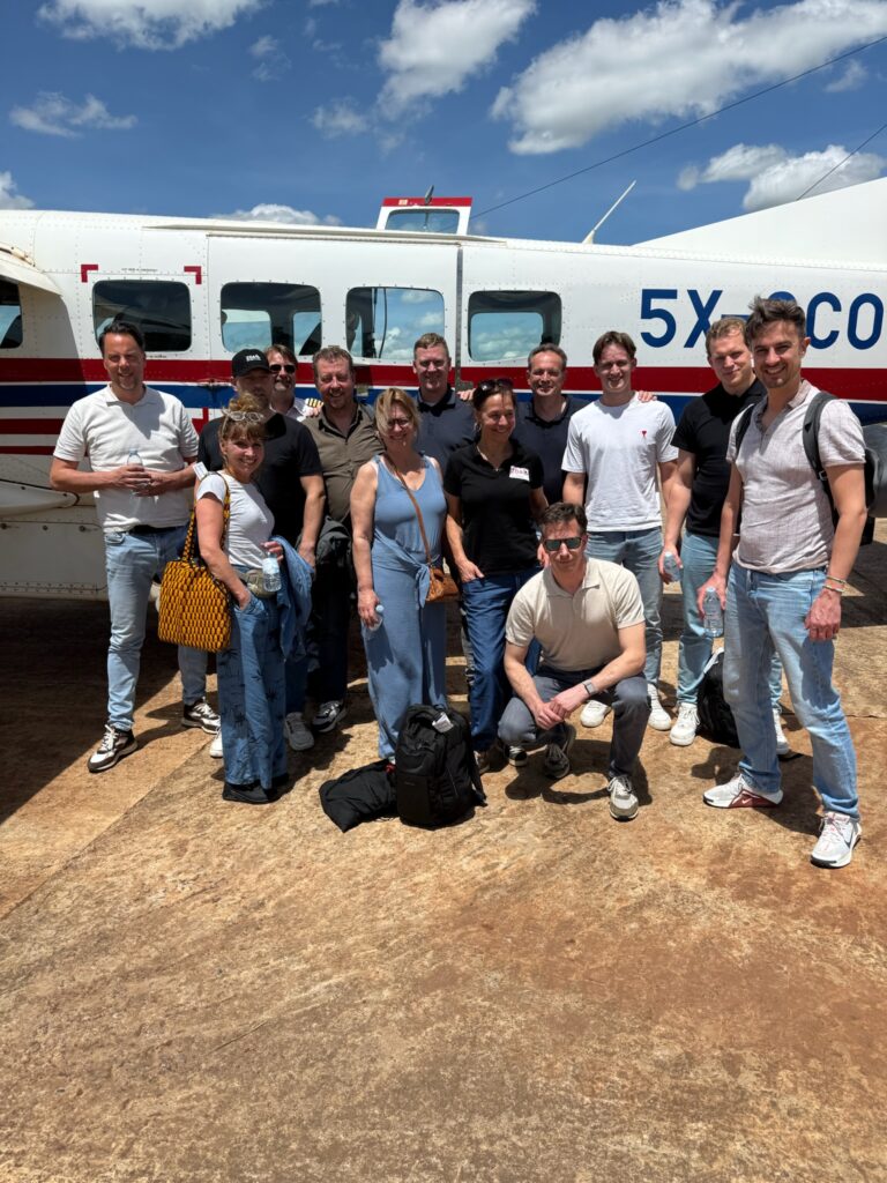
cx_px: 444
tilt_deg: -13.0
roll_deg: +1.3
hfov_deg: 56.8
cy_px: 592
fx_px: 820
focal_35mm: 24
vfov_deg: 71.6
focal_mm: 6.76
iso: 80
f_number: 1.78
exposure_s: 1/6711
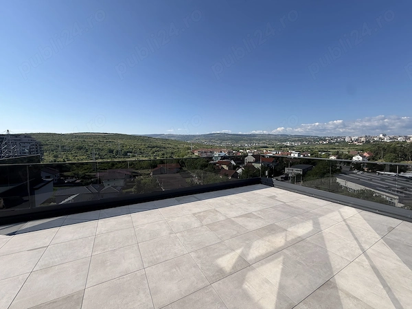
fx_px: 167
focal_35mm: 14
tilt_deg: -0.9
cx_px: 206
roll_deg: +1.4
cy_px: 154
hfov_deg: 102.1
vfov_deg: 85.7
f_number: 2.2
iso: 20
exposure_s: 1/1033
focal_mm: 2.22
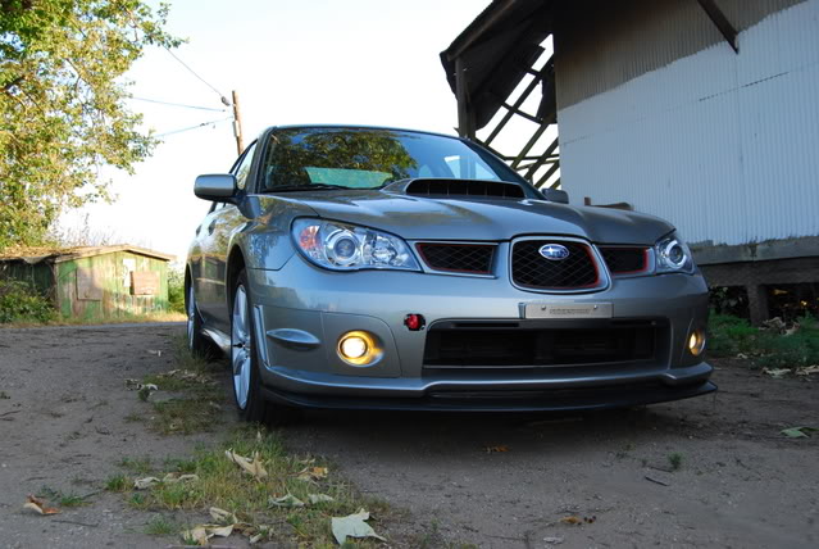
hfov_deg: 53.1
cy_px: 274
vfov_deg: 37.0
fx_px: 820
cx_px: 410
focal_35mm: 36
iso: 400
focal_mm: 24
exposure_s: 1/200
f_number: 7.1
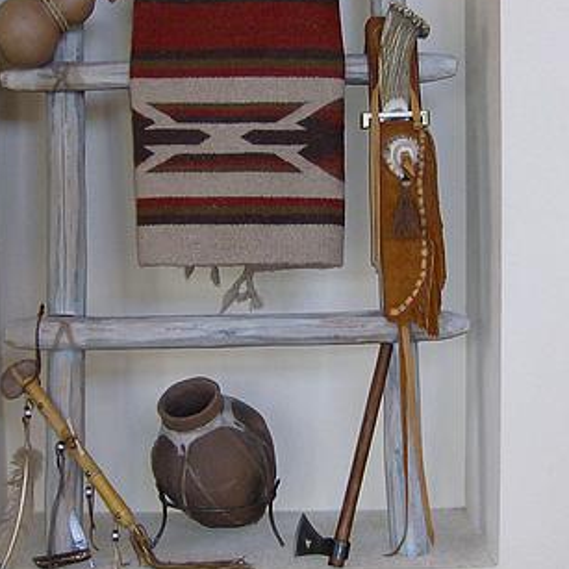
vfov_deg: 25.0
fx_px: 1283
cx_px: 267
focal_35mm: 69
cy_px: 228
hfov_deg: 25.0
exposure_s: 1/60
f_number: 2.8
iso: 200
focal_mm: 6
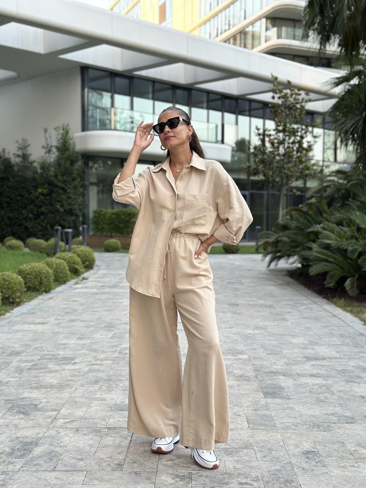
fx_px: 677
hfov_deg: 30.3
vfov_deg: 39.7
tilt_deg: -2.3
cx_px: 183
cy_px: 244
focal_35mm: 48
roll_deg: -0.9
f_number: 1.78
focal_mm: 6.86
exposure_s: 1/121
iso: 125
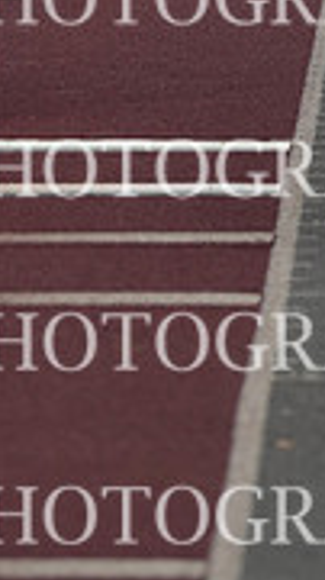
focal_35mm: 675
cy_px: -264
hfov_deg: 1.8
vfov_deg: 3.2
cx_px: -85
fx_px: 10361
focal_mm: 200
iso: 800
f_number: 4
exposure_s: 1/2000
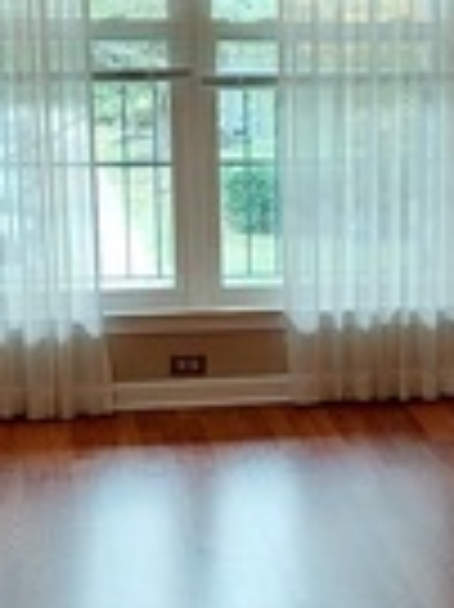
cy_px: 347
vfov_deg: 22.0
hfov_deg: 16.4
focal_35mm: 89
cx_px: 407
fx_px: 1559
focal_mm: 5.23
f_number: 1.8
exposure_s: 1/60.2
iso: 100
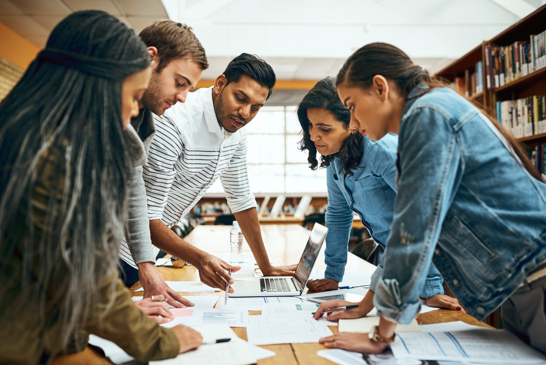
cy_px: 182
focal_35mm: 35
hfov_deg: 54.4
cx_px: 273
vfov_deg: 37.9
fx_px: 531
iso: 250
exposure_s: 1/320
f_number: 2
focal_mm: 35
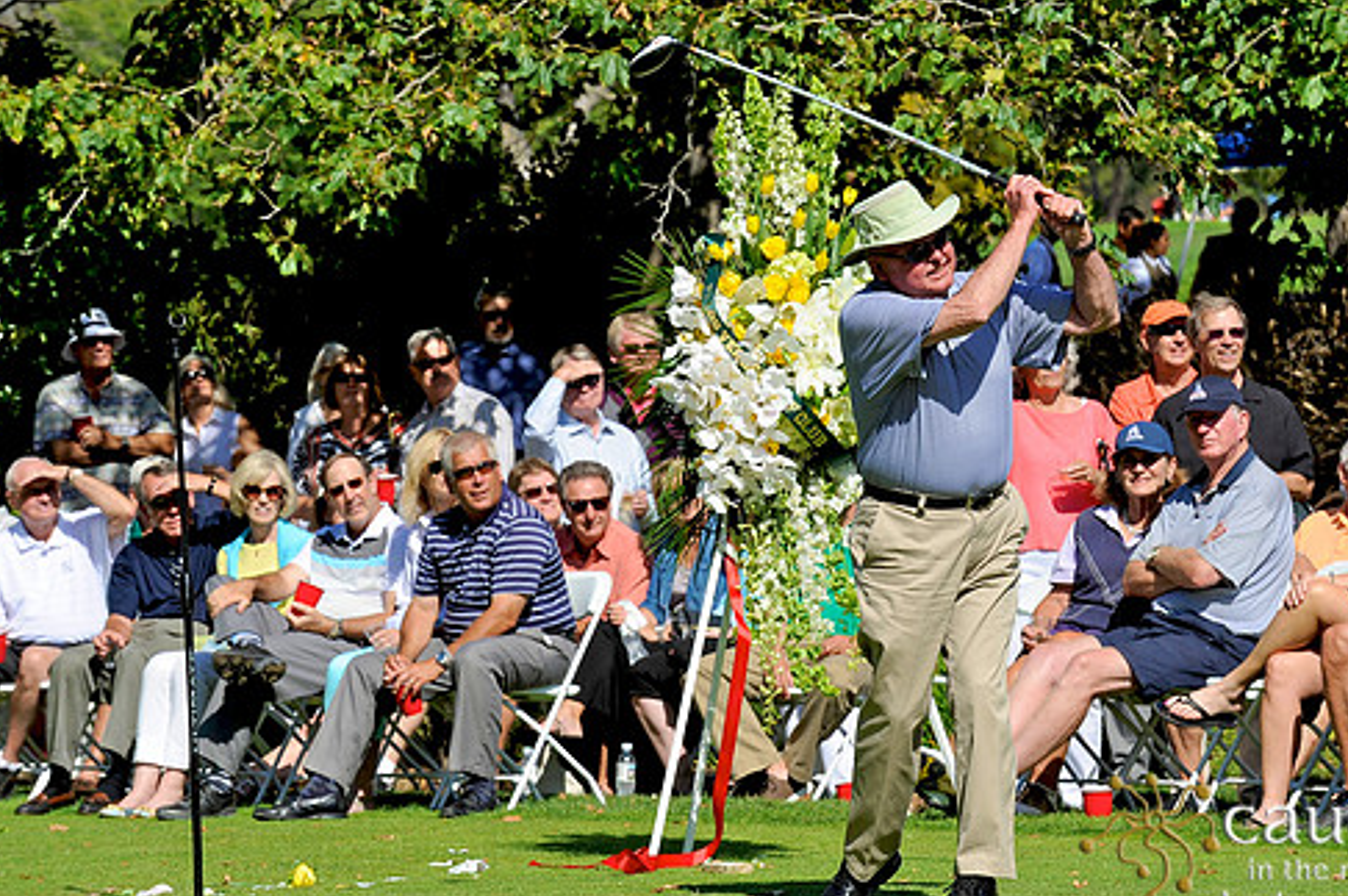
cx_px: 674
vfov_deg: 6.4
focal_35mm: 215
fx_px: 8042
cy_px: 416
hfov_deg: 9.6
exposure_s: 1/320
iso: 200
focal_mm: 180
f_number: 11
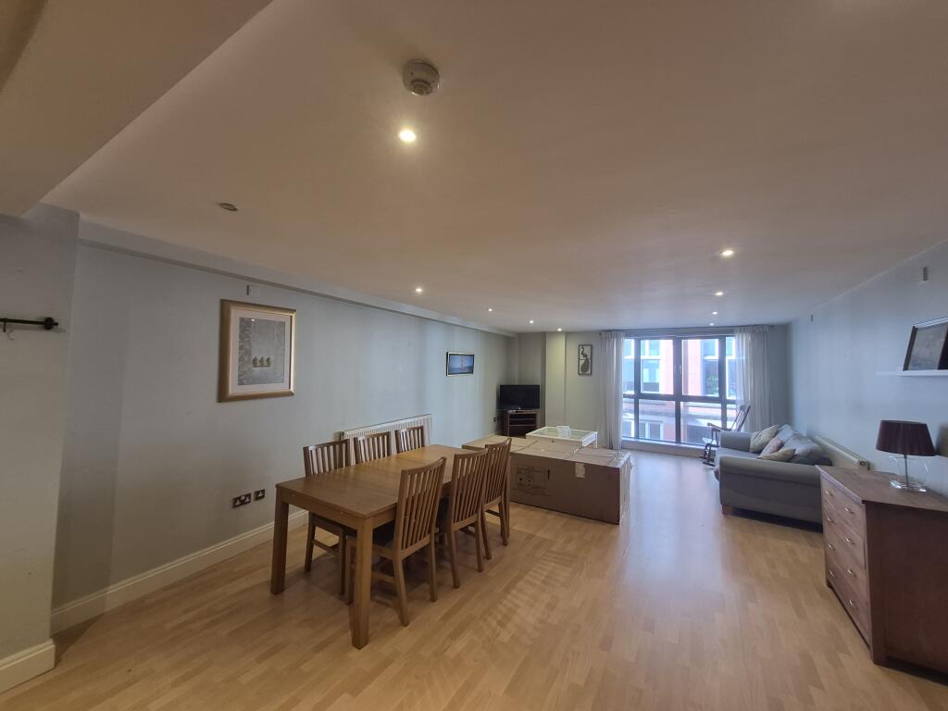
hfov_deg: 106.2
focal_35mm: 13
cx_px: 474
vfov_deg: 89.9
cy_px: 356
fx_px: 356
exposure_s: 1/50
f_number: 2.2
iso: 125
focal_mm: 1.74
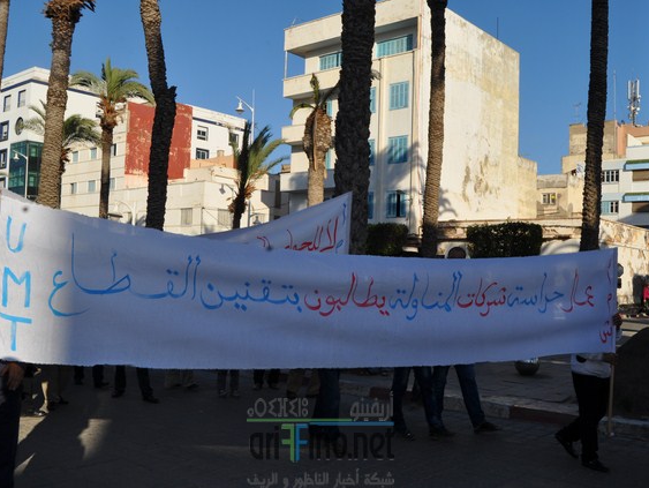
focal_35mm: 36
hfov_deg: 51.3
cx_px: 320
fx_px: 675
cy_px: 244
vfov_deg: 39.7
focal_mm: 22
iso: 200
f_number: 14
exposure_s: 1/200
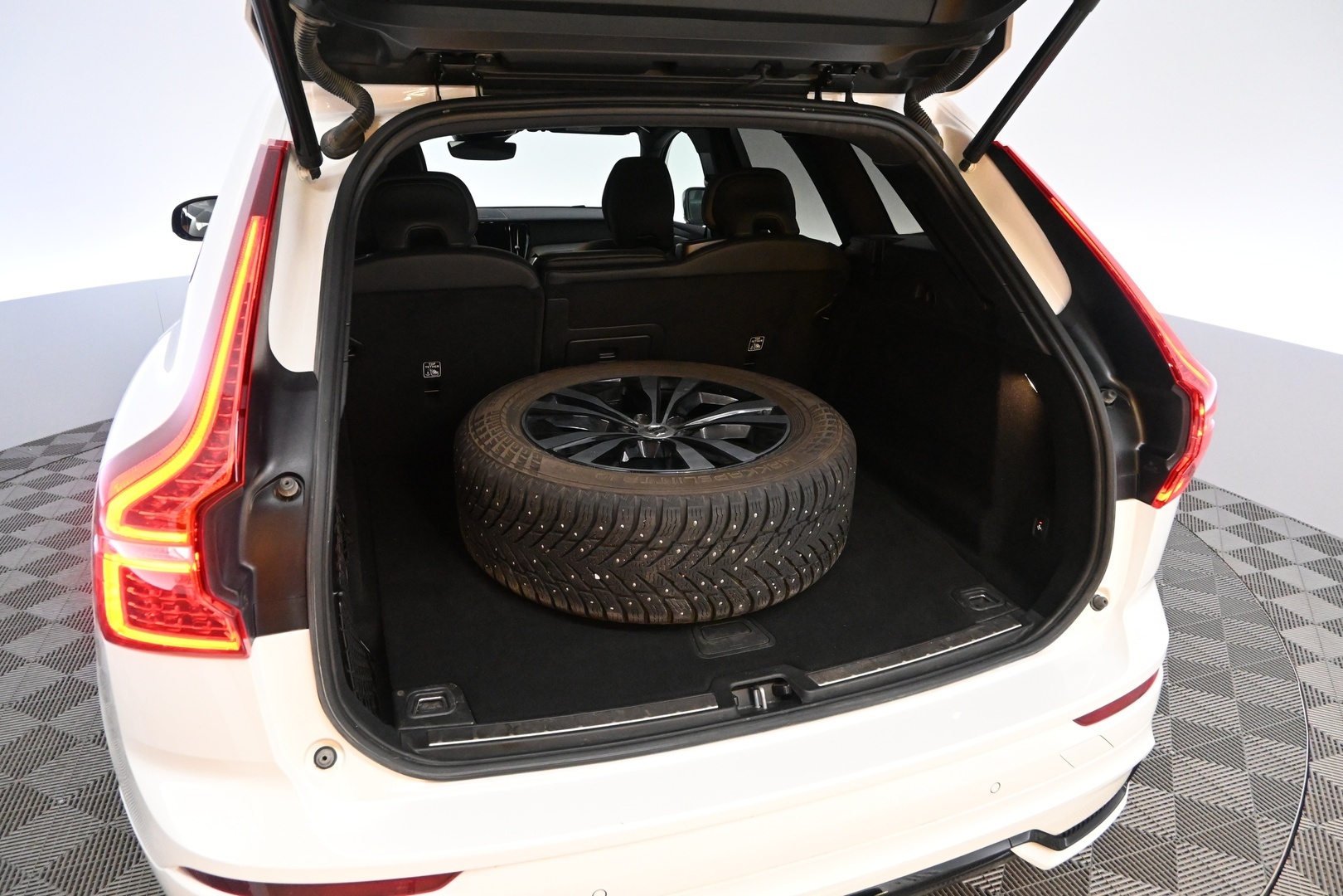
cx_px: 672
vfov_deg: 53.1
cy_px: 448
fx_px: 895
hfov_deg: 73.7
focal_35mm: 24
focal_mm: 16
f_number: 5
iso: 5000
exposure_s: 1/80
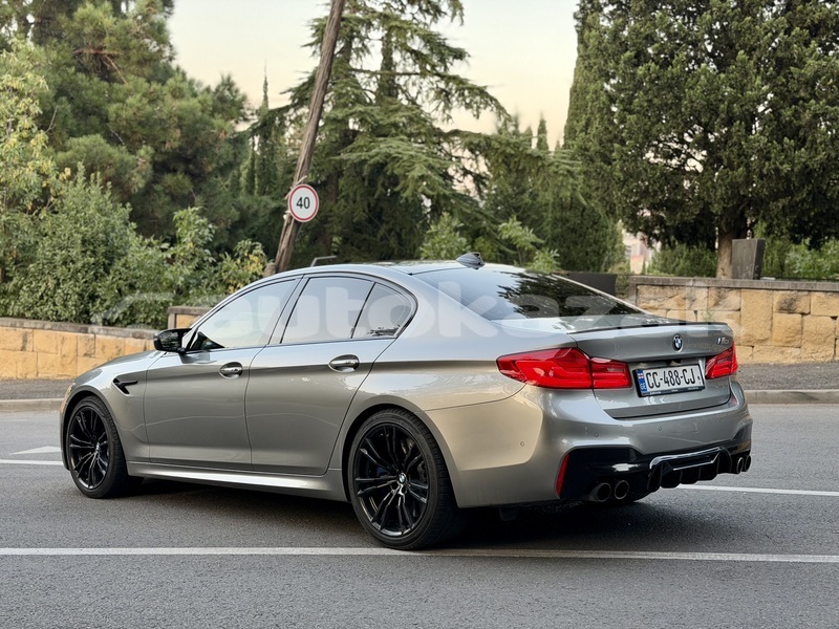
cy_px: 314
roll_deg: -2.7
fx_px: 1163
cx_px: 420
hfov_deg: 39.7
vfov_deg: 30.3
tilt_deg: -3.3
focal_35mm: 48
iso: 100
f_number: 1.78
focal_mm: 6.76
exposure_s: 1/121
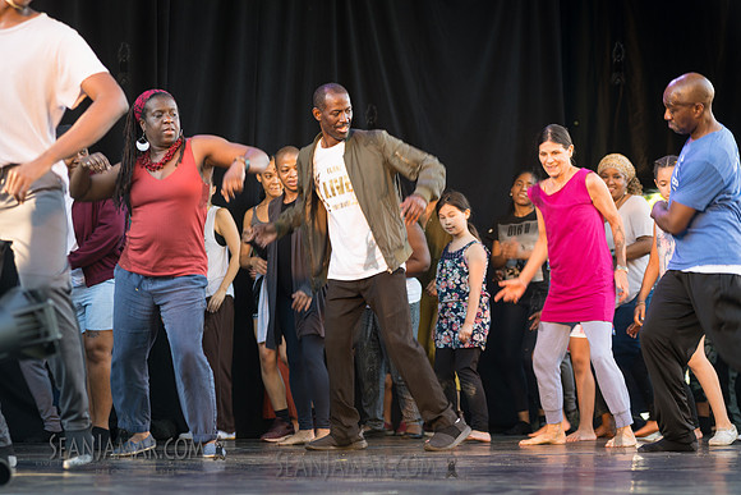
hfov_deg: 22.1
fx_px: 1894
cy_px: 248
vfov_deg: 14.9
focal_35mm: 92
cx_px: 370
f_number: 4.5
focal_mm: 92
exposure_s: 1/60
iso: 400
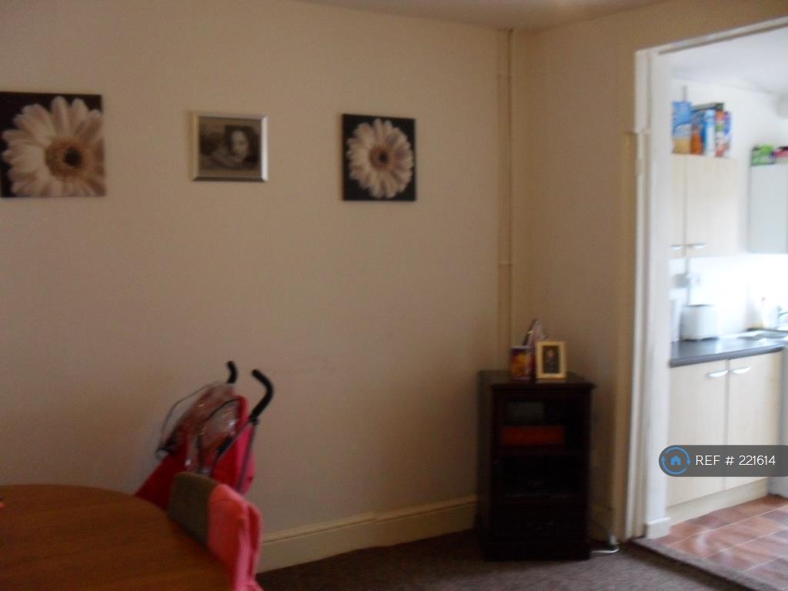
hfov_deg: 52.6
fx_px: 797
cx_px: 394
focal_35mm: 35
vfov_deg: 40.7
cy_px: 296
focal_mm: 6.3
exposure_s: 1/10
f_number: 3.2
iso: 400
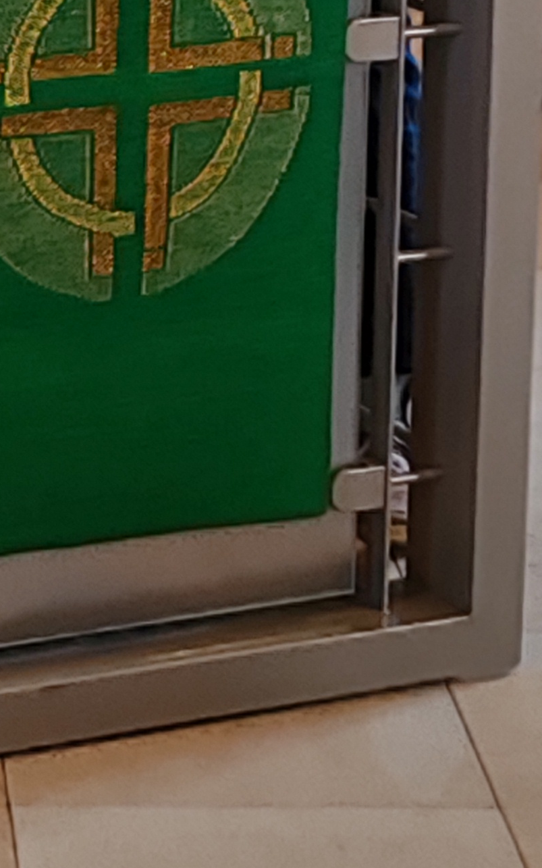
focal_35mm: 181
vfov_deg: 11.3
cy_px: -247
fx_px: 4278
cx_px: -195
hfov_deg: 7.2
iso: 640
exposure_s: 1/100
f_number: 2.4
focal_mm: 6.12
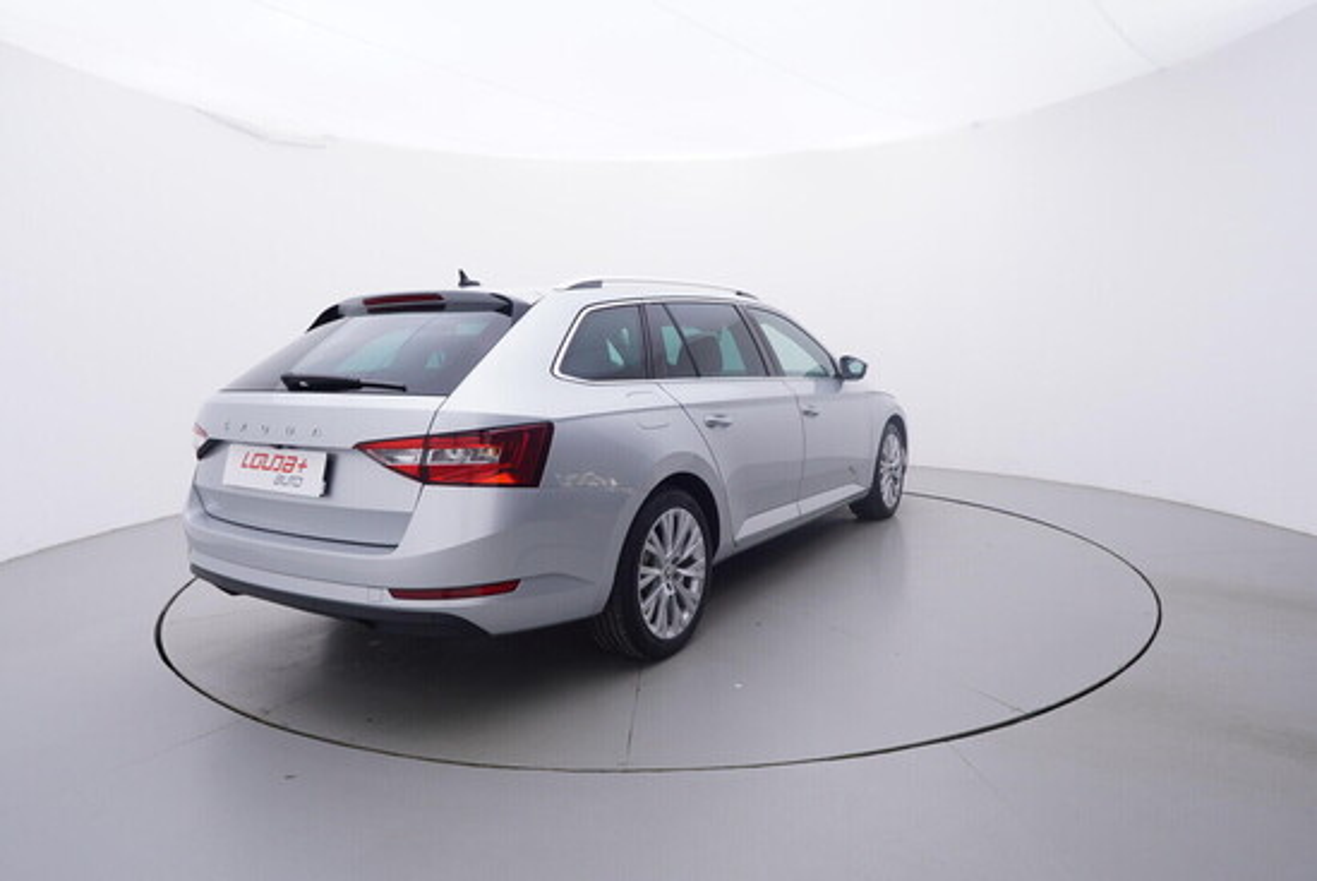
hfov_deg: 77.3
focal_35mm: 22
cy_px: 440
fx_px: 824
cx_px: 658
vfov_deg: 56.2
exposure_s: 1/80
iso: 200
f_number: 5
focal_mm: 15
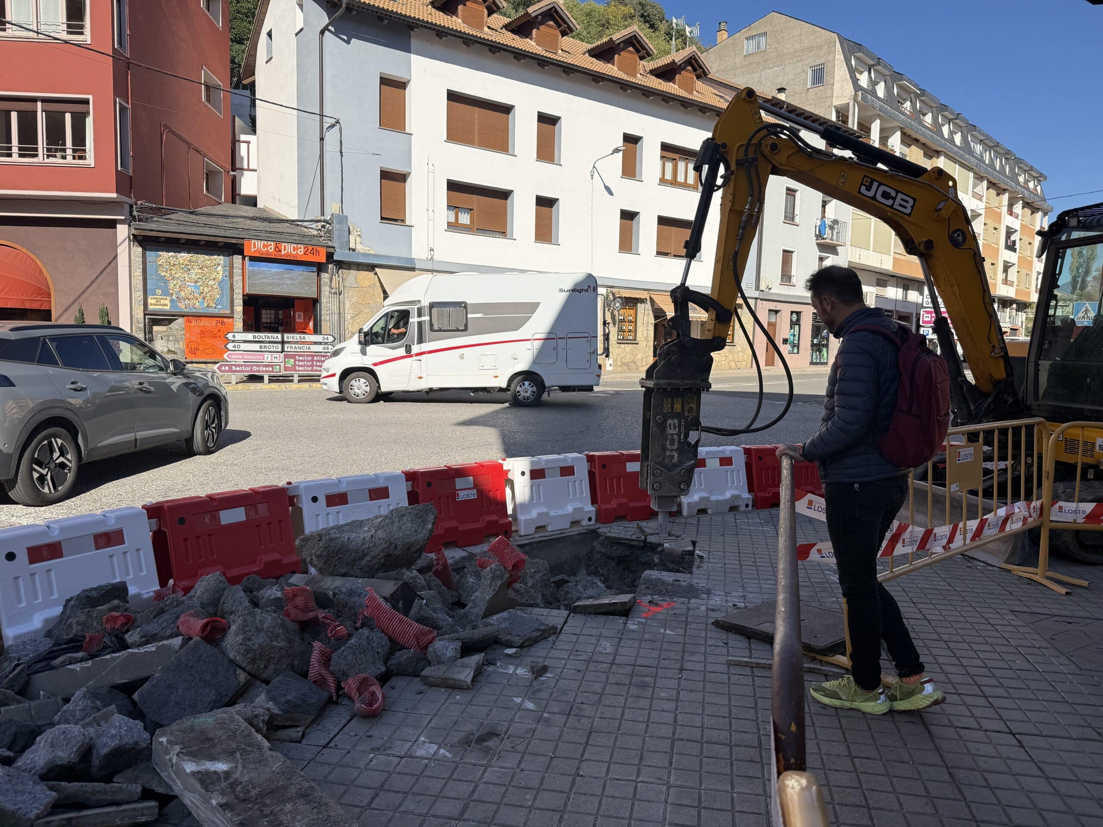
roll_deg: -1.5
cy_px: 414
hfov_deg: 71.6
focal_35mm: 24
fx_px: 765
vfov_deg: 56.8
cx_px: 552
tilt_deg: -5.5
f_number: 1.78
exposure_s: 1/4167
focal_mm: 6.76
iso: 80
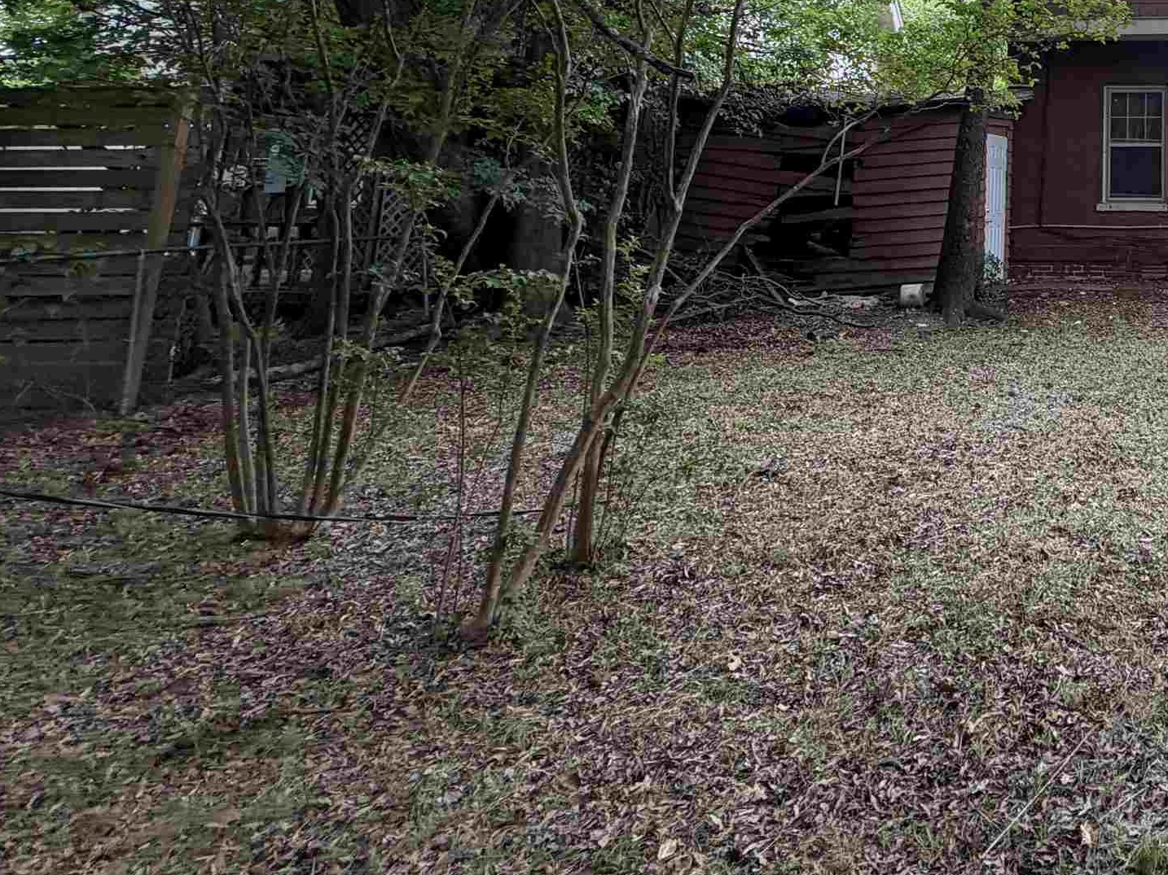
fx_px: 1012
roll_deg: +0.8
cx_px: 1217
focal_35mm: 30
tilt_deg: +11.1
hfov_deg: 47.5
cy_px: 2
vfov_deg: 40.9
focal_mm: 2.22
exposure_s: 1/233
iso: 50
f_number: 2.2
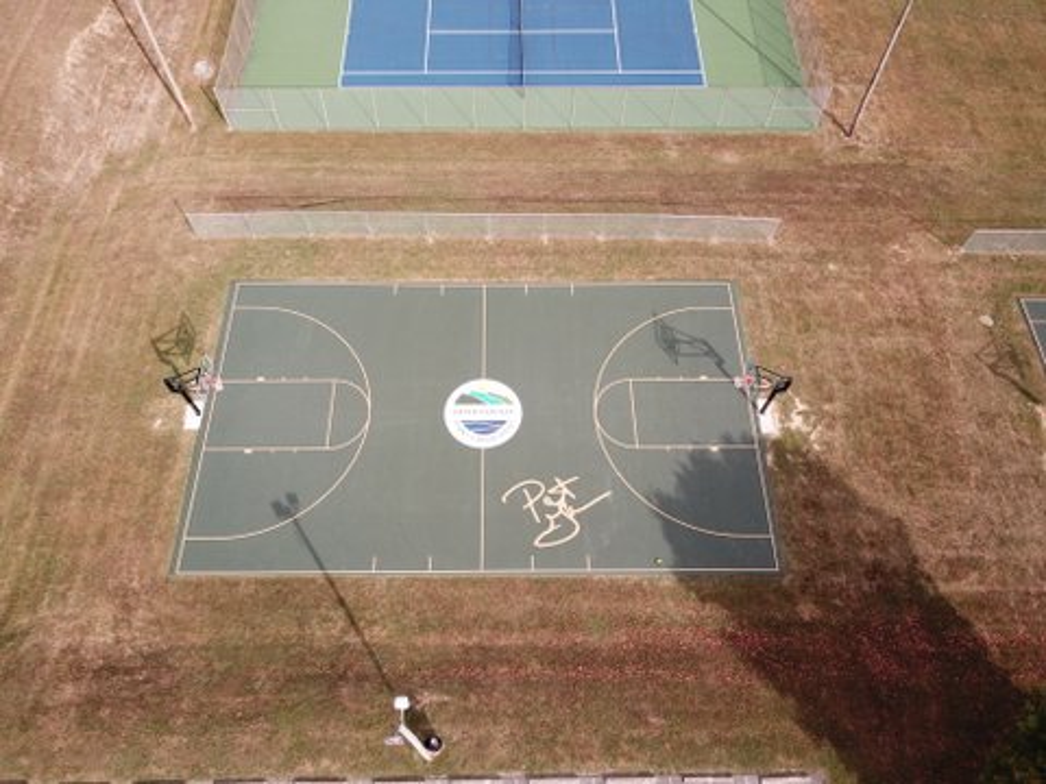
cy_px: 392
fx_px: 786
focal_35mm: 26
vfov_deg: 53.1
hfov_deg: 67.3
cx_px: 523
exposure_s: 1/565
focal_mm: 4.73
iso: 100
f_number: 2.2
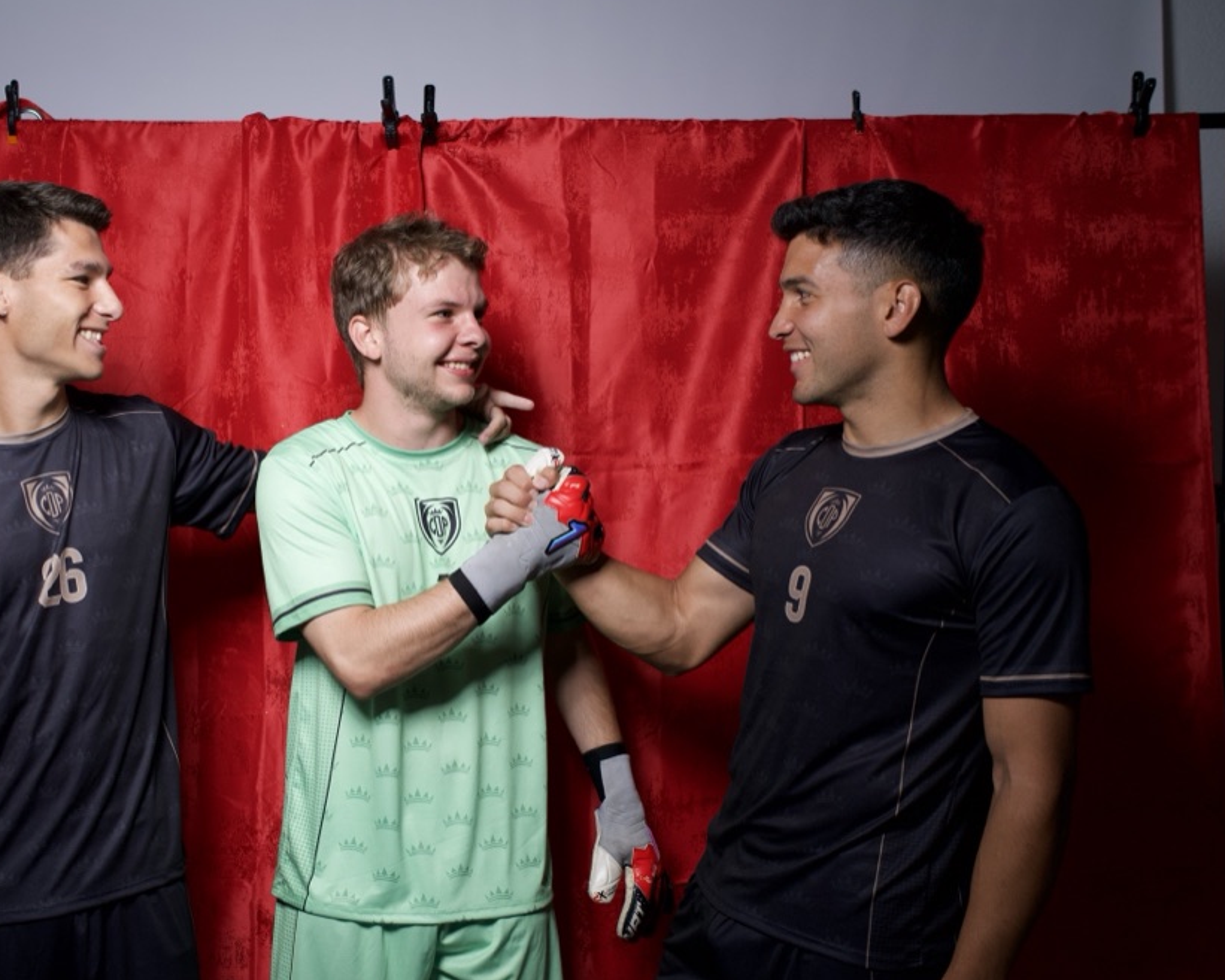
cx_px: 421
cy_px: 530
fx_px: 1595
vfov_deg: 34.1
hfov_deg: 41.5
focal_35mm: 44
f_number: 4
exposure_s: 1/250
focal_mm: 35
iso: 500
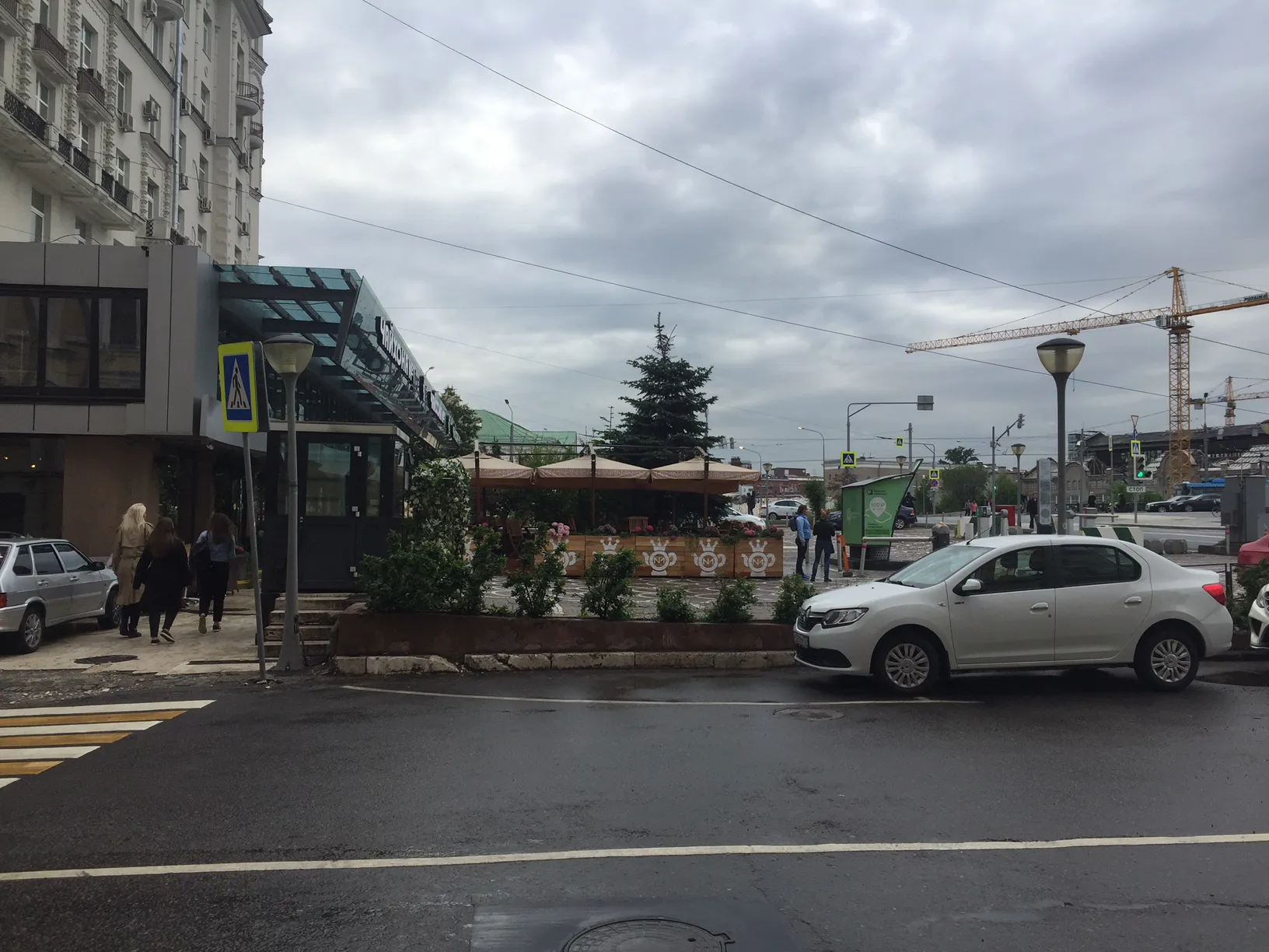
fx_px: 1063
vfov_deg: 48.2
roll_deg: -1.4
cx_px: 634
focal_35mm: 29
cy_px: 476
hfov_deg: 61.7
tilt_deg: +1.9
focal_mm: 4.15
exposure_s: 1/942
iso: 32
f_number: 2.2
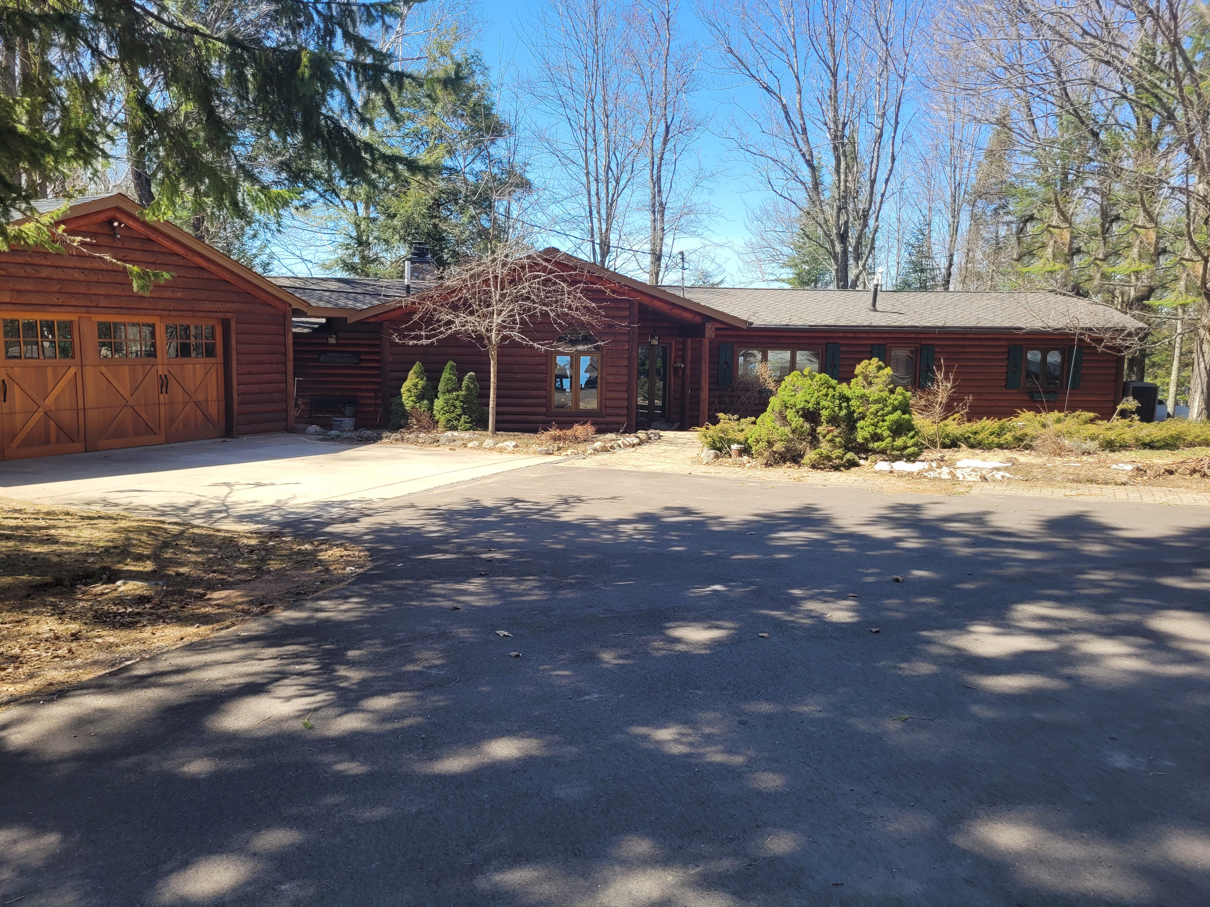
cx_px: 605
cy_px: 454
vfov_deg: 53.1
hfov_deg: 67.3
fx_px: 909
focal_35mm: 26
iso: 40
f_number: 1.8
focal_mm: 5.4
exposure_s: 1/812
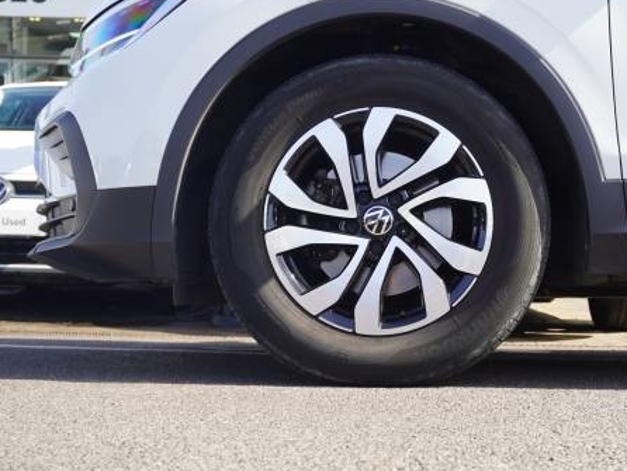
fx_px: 1124
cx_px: 371
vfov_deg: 23.6
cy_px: 193
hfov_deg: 31.1
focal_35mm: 62
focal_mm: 30
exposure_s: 1/80
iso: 100
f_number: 6.3
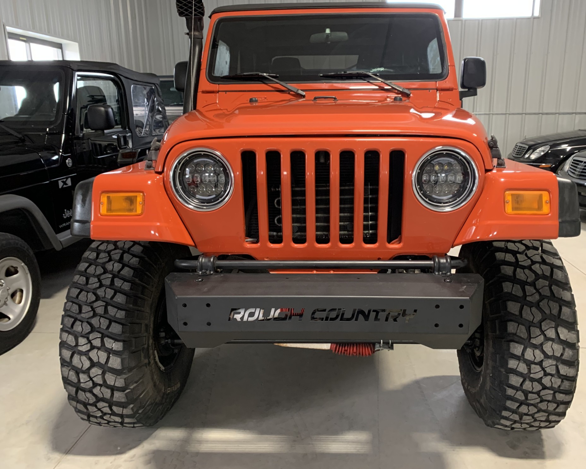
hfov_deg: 62.1
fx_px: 486
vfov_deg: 51.5
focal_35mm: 28
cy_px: 227
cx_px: 318
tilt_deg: -12.3
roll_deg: +0.4
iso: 400
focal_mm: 4.25
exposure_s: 1/53
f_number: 1.8
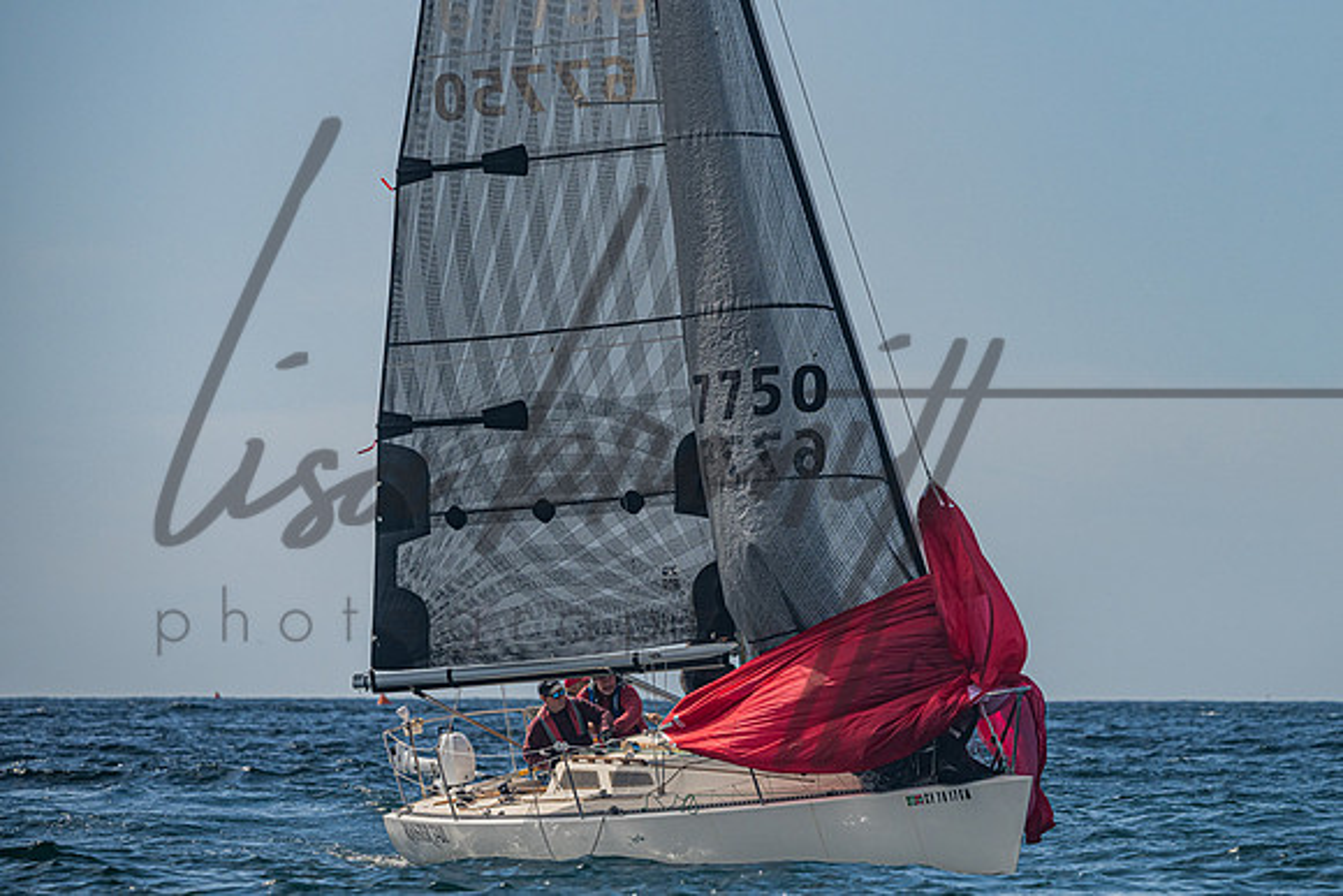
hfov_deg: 6.5
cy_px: 310
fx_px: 11830
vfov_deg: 4.3
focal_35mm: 317
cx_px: 797
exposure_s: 1/5000
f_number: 6.3
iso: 320
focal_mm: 240
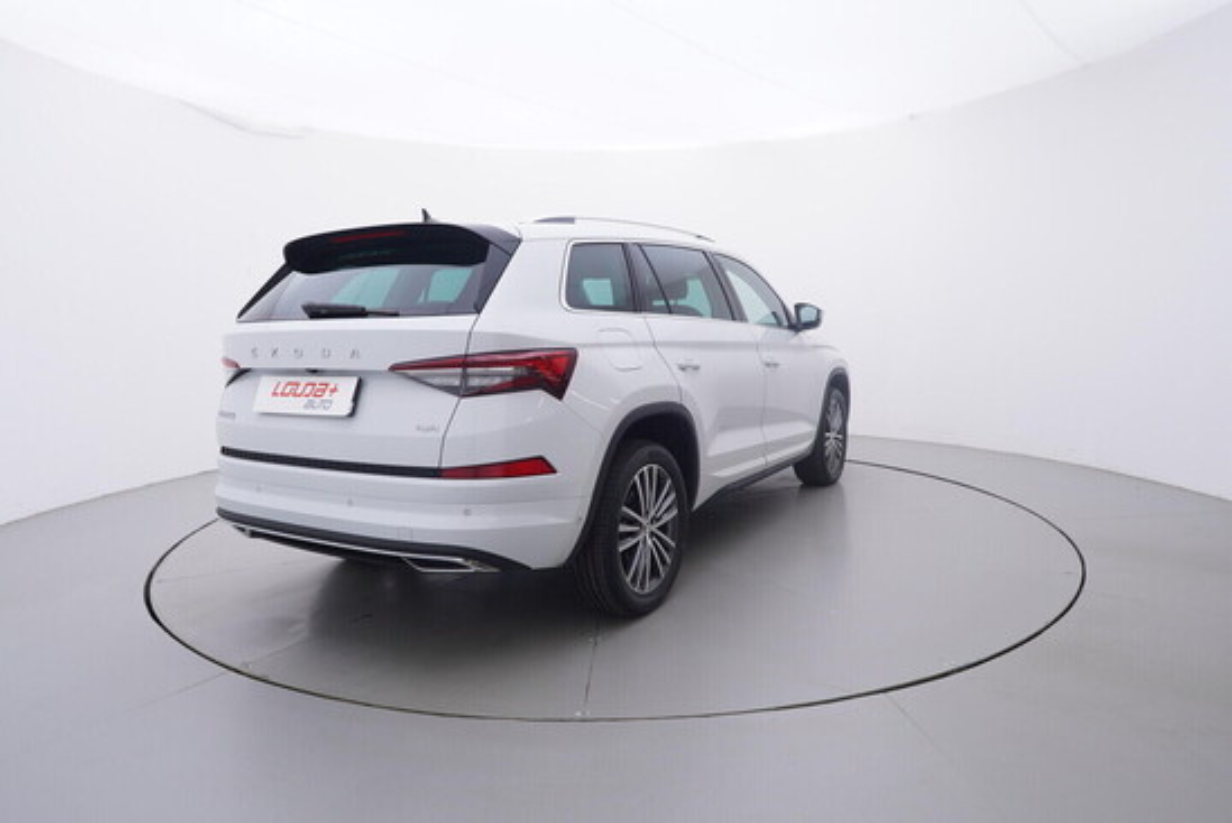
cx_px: 616
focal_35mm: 22
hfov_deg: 77.3
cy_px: 412
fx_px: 771
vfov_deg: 56.2
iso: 200
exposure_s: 1/80
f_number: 5
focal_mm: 15
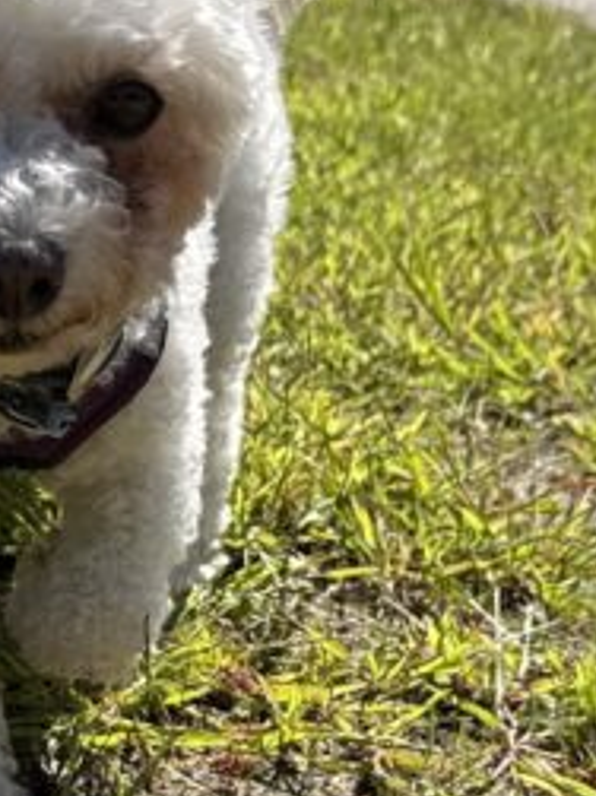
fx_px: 2252
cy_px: 641
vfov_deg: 19.8
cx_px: -35
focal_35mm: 98
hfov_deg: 14.8
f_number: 1.78
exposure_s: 1/3021
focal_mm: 6.76
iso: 80
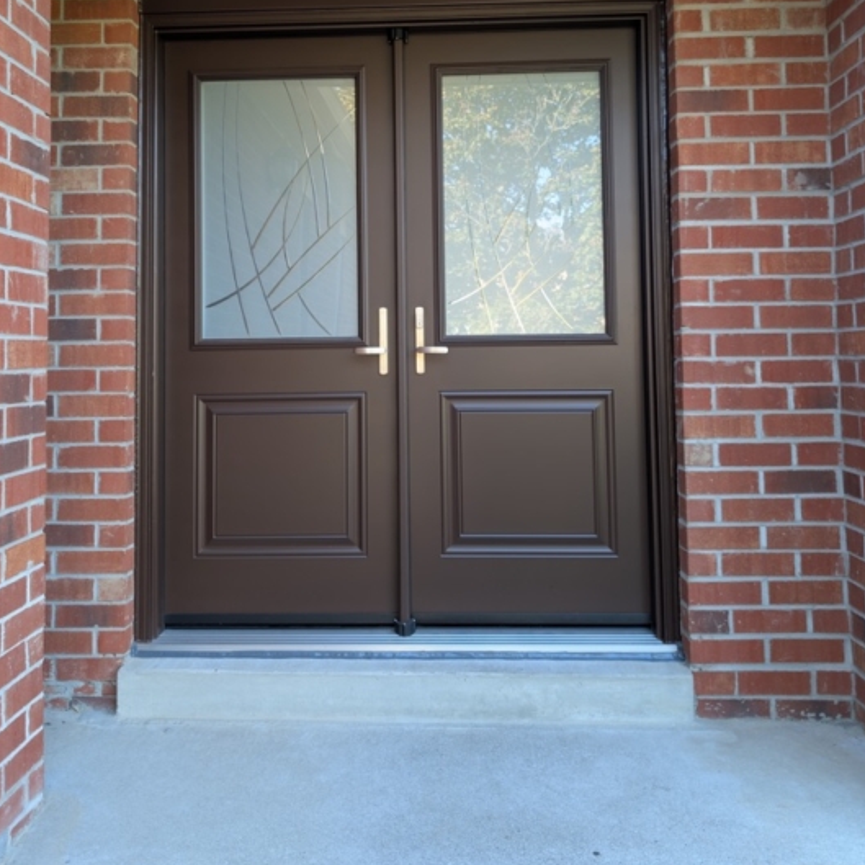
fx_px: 905
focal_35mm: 32
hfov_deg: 51.1
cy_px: 303
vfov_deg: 50.4
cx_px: 412
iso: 34
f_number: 1.68
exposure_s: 1/34.1
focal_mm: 6.9
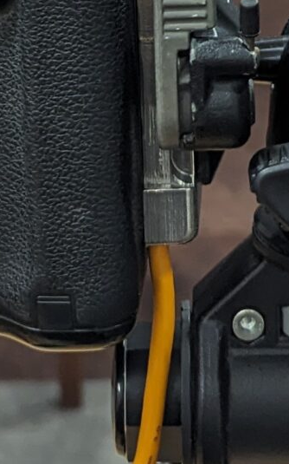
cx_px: 167
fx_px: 1539
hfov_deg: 10.7
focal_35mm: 122
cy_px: -264
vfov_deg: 15.6
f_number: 1.85
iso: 266
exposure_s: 1/248
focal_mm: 6.81
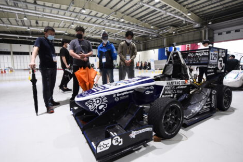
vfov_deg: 67.3
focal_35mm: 18
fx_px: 121
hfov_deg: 90.0
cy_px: 79
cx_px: 122
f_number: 3.2
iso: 1600
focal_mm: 14
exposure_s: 1/125
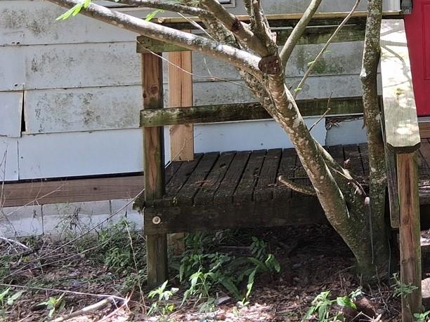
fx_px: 845
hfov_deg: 26.0
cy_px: 44
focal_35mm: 68
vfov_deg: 21.2
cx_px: 495
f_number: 1.8
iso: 25
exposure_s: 1/105
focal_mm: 3.98
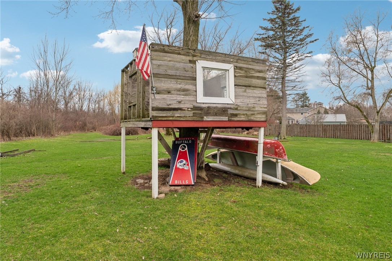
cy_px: 130
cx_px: 196
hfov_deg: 73.8
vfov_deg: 53.1
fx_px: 261
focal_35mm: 24
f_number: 9
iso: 320
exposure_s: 1/30
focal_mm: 24
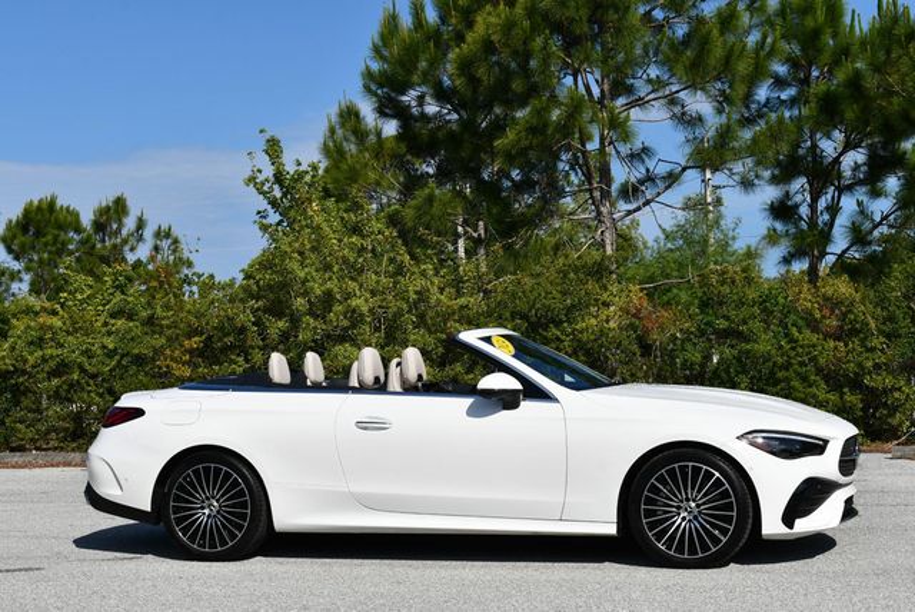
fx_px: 1628
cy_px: 306
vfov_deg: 21.3
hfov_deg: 31.4
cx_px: 458
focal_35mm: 64
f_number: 9
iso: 100
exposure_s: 1/320
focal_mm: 32
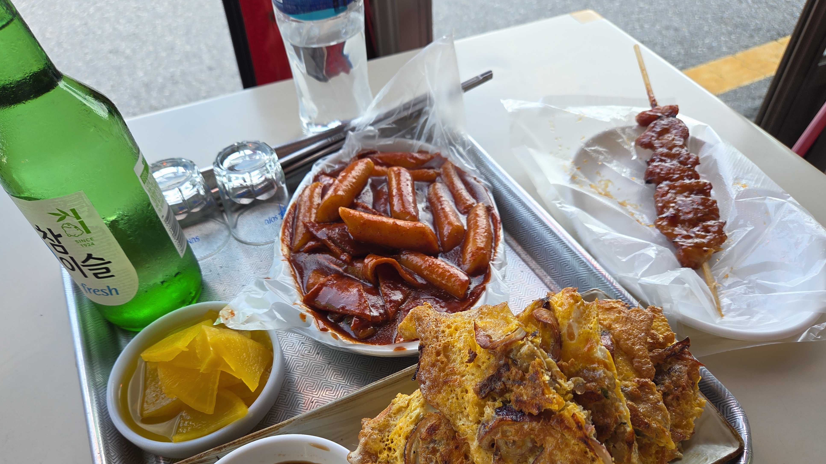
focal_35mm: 26
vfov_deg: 43.6
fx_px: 569
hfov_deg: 71.9
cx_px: 414
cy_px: 316
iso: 32
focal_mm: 5.4
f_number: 1.8
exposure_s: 1/60
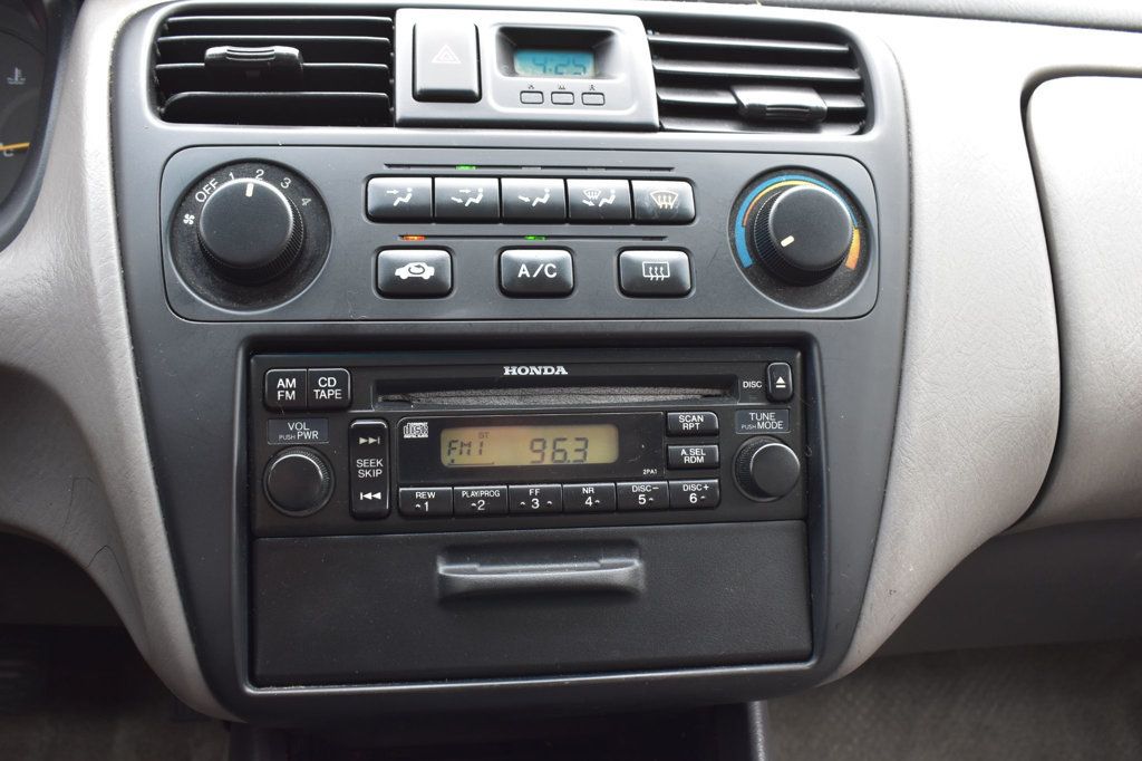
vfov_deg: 36.8
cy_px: 380
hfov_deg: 53.1
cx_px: 571
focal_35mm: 36
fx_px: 1142
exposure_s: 1/30
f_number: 7.1
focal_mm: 24
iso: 400
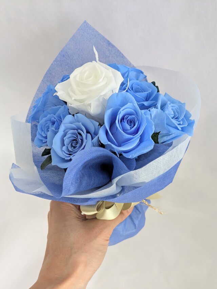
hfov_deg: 54.9
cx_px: 108
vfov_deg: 69.4
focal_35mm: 25
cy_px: 144
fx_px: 209
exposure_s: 1/60
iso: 512
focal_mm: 5.43
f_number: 1.89
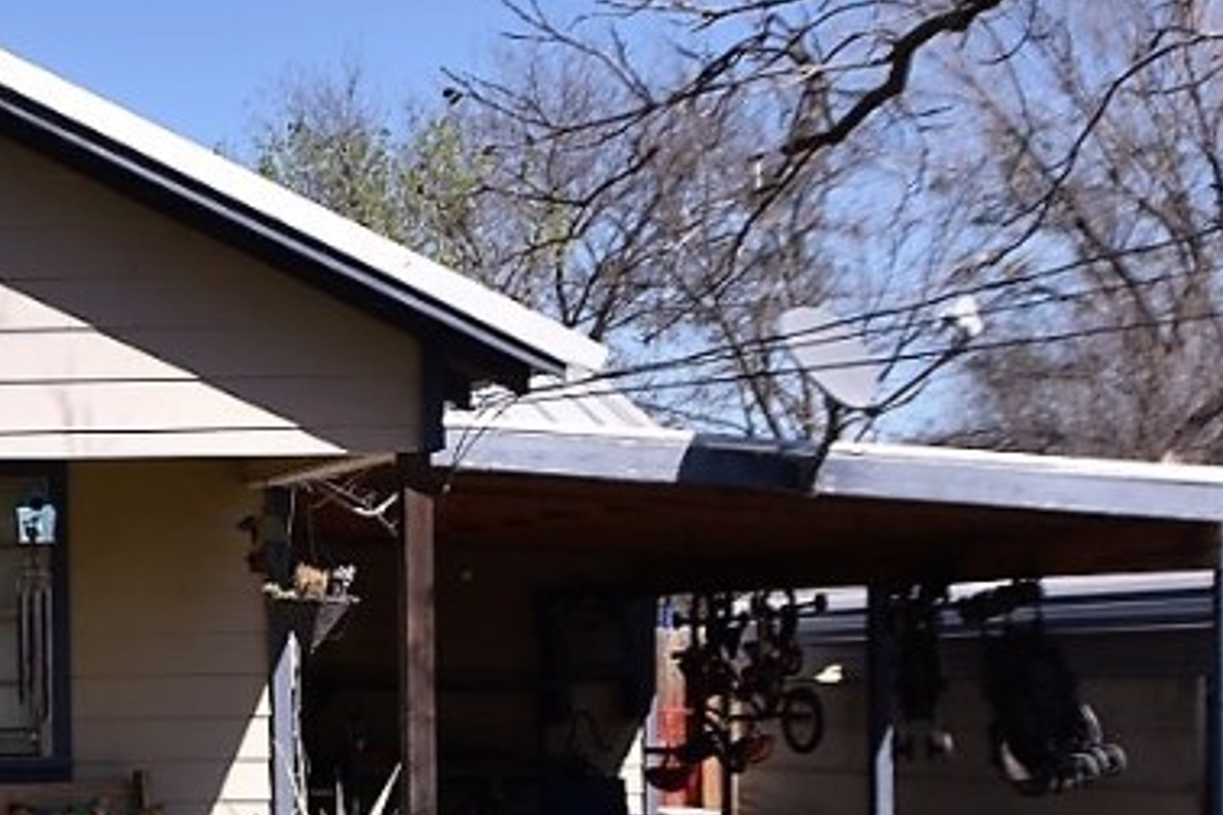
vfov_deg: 19.7
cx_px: -482
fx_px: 2328
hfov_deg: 24.5
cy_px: 602
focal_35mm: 69
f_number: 5.6
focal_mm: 15
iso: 100
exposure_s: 1/500
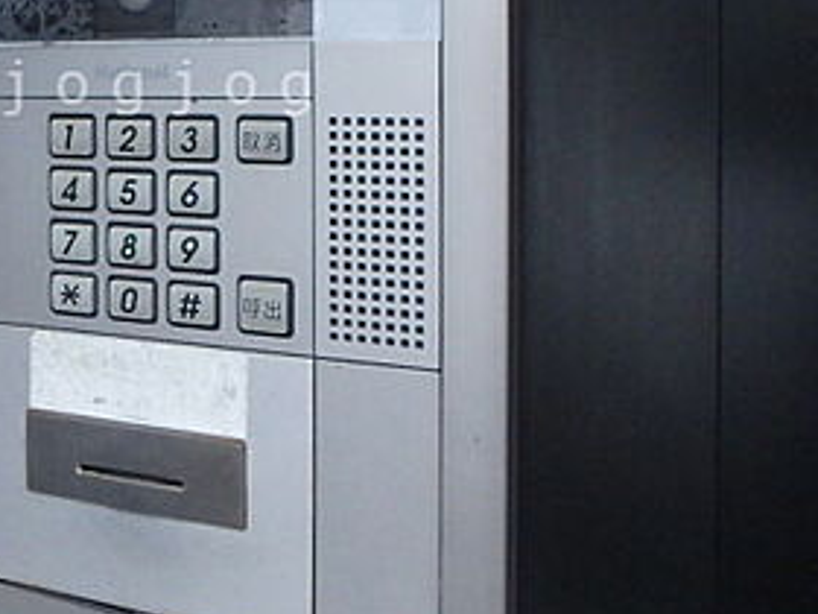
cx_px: 164
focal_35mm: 48
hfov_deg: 38.2
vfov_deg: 29.3
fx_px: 1134
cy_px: 88
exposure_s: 1/250
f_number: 3.5
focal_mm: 3.7
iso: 640
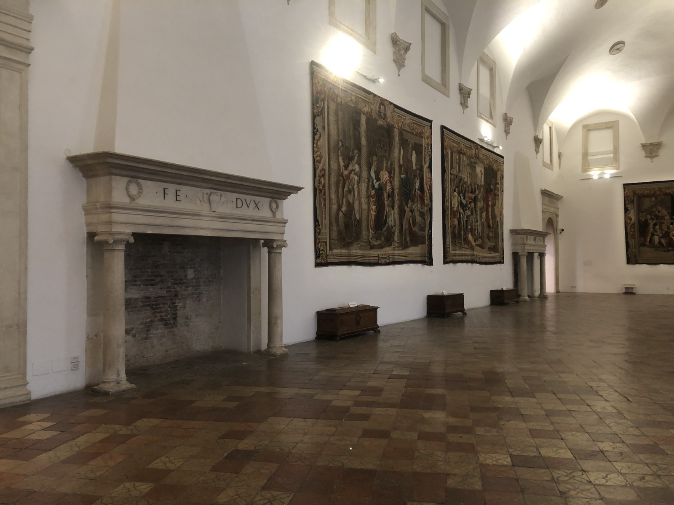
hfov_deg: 63.4
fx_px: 545
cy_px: 252
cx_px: 337
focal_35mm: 28
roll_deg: +1.0
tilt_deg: +0.5
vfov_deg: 49.7
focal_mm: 4
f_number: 1.8
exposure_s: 1/8
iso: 100
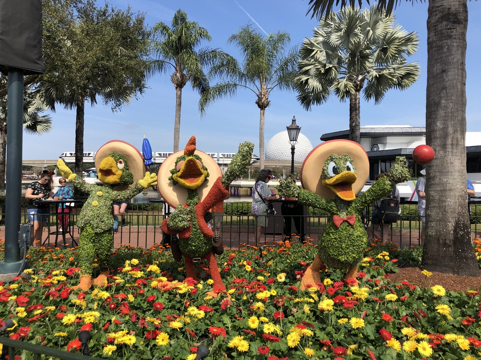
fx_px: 403
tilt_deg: -0.6
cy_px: 180
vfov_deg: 48.2
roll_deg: -0.3
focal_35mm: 29
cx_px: 236
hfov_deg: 61.7
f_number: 1.8
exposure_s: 1/2000
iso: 20
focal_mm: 3.99
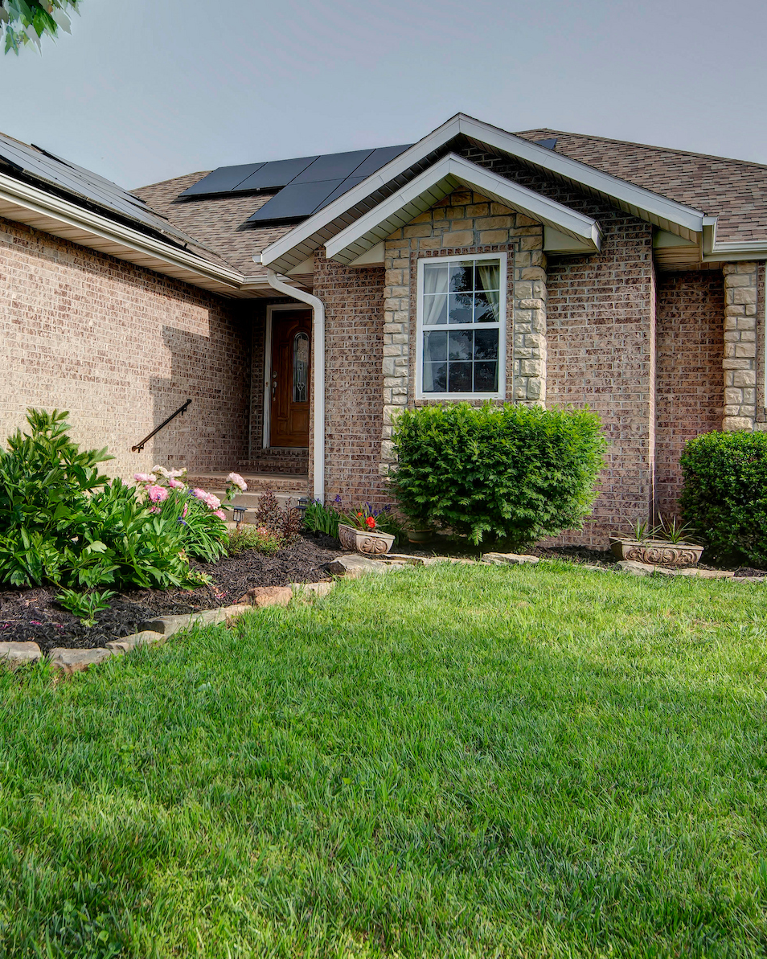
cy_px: 397
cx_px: 209
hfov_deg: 42.3
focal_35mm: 34
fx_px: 965
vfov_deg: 52.6
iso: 100
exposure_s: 1/500
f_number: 6.3
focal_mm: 18
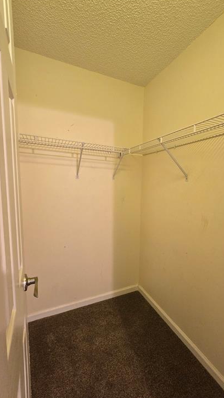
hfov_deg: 69.8
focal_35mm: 15
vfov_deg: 103.0
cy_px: 203
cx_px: 135
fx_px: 158
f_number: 2.2
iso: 500
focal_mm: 2.2
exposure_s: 1/60
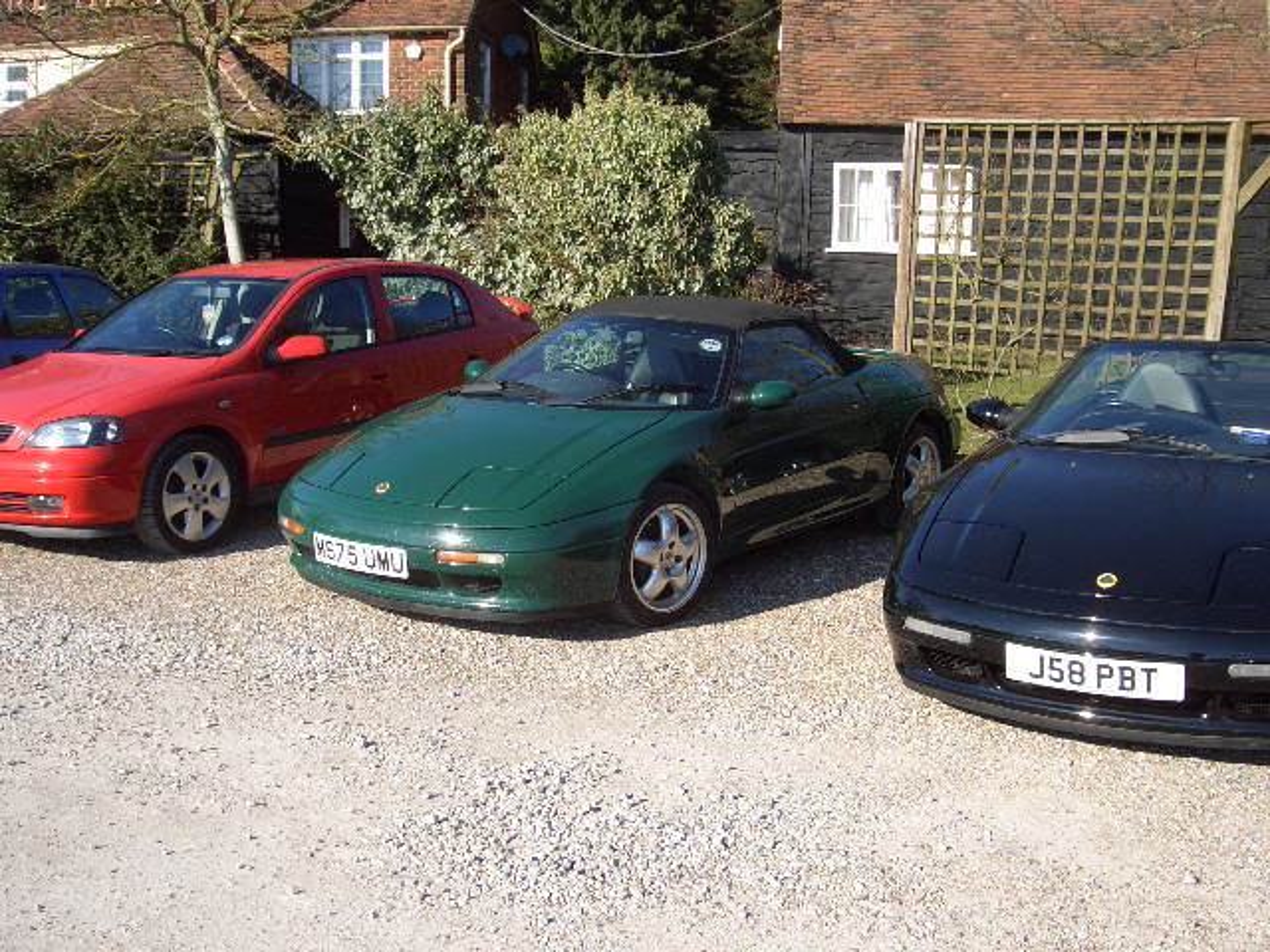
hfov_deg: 47.9
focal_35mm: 39
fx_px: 1431
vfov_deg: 36.8
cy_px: 476
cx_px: 635
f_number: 4.8
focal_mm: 8
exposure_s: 1/250
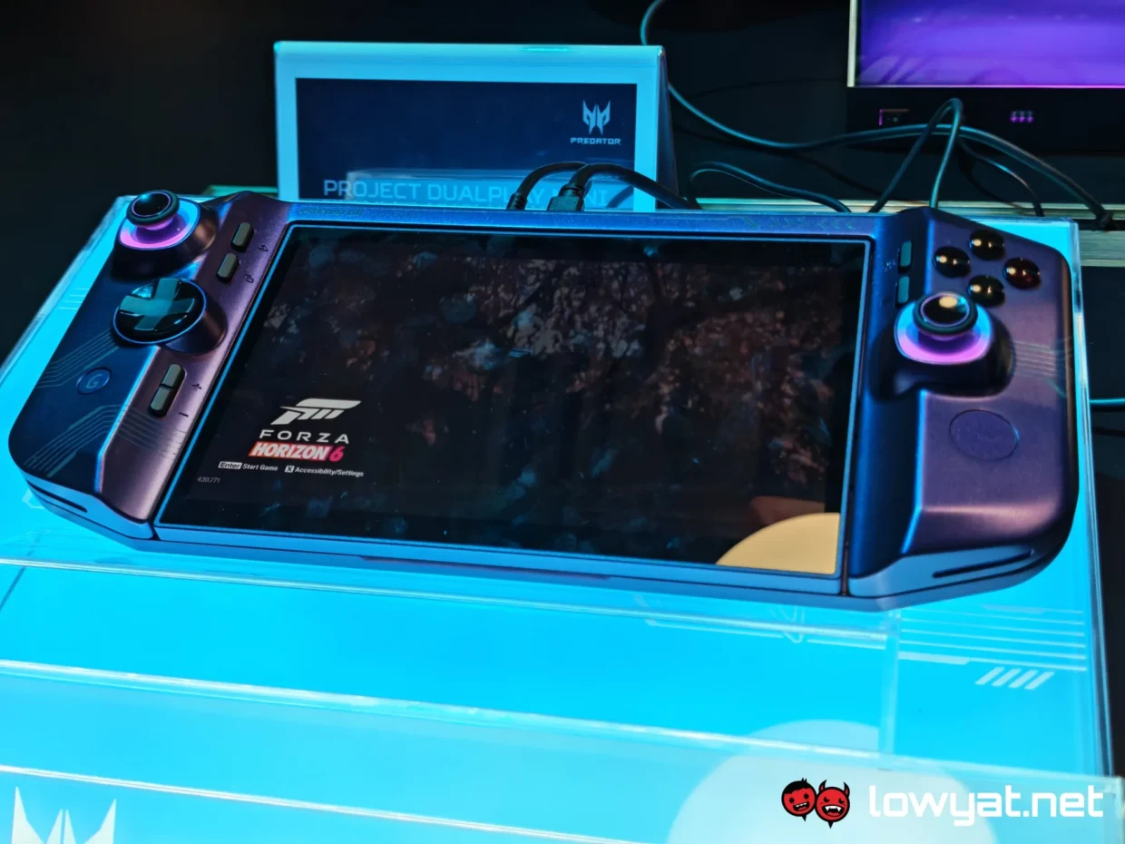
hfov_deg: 41.2
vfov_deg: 31.5
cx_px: 562
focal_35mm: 46
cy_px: 422
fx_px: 1495
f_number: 1.6
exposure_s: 1/120
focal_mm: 5.4
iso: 50
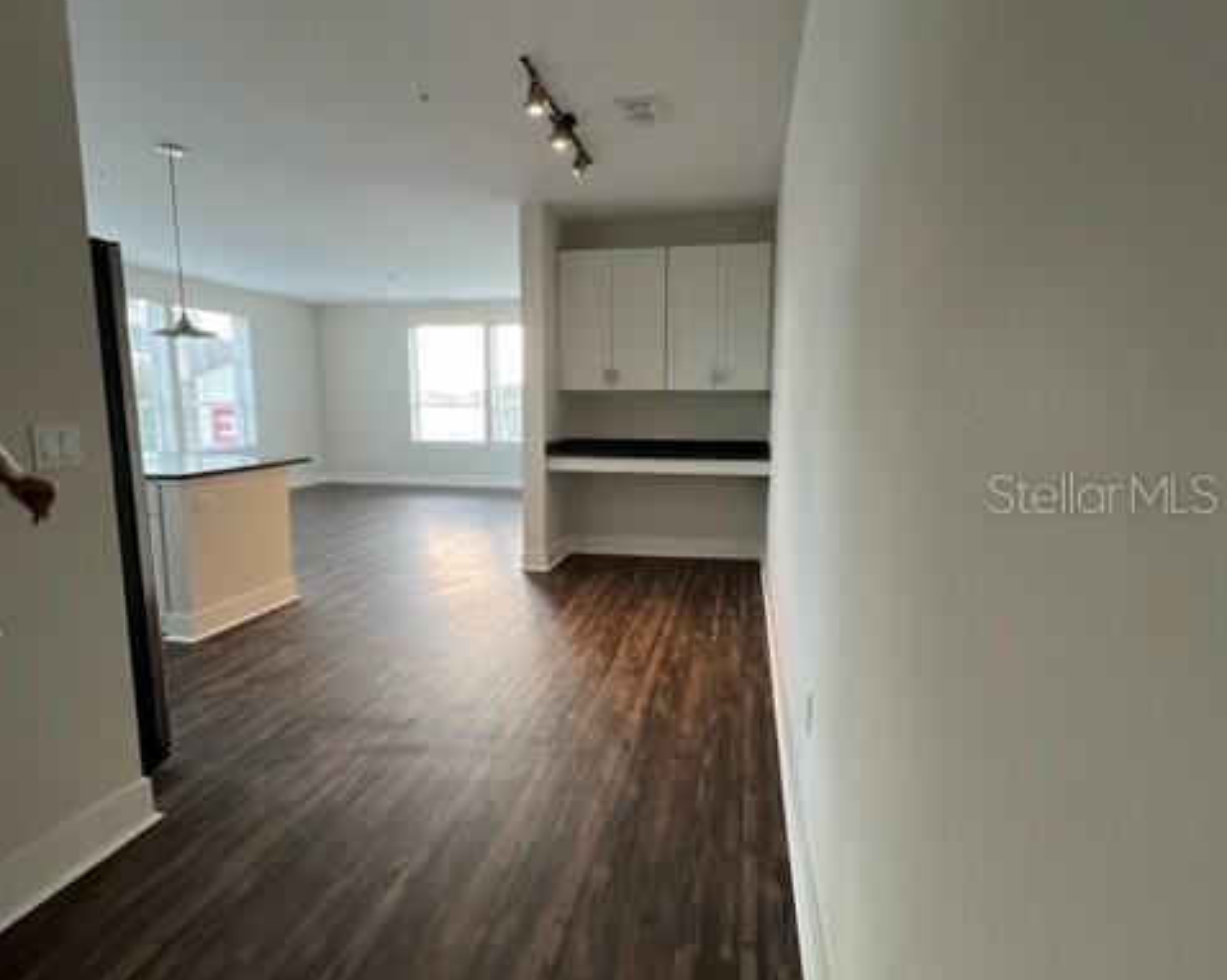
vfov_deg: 76.9
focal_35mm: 17
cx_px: 614
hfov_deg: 89.7
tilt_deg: -7.7
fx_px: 617
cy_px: 493
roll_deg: +0.4
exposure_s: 1/120
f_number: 1.8
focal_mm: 1.57
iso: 160
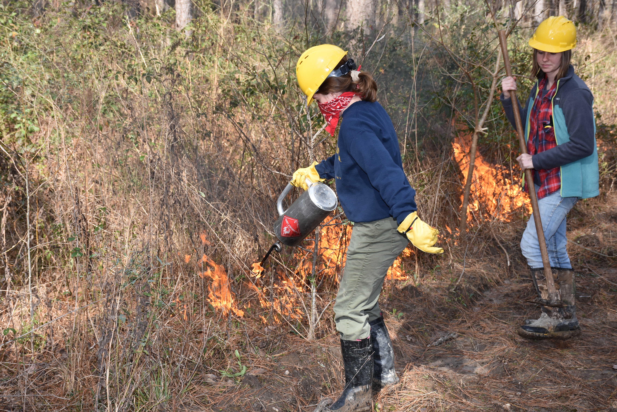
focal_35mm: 63
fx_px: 1080
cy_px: 206
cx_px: 308
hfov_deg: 31.9
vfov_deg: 21.6
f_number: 7.1
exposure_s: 1/200
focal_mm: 42
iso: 200
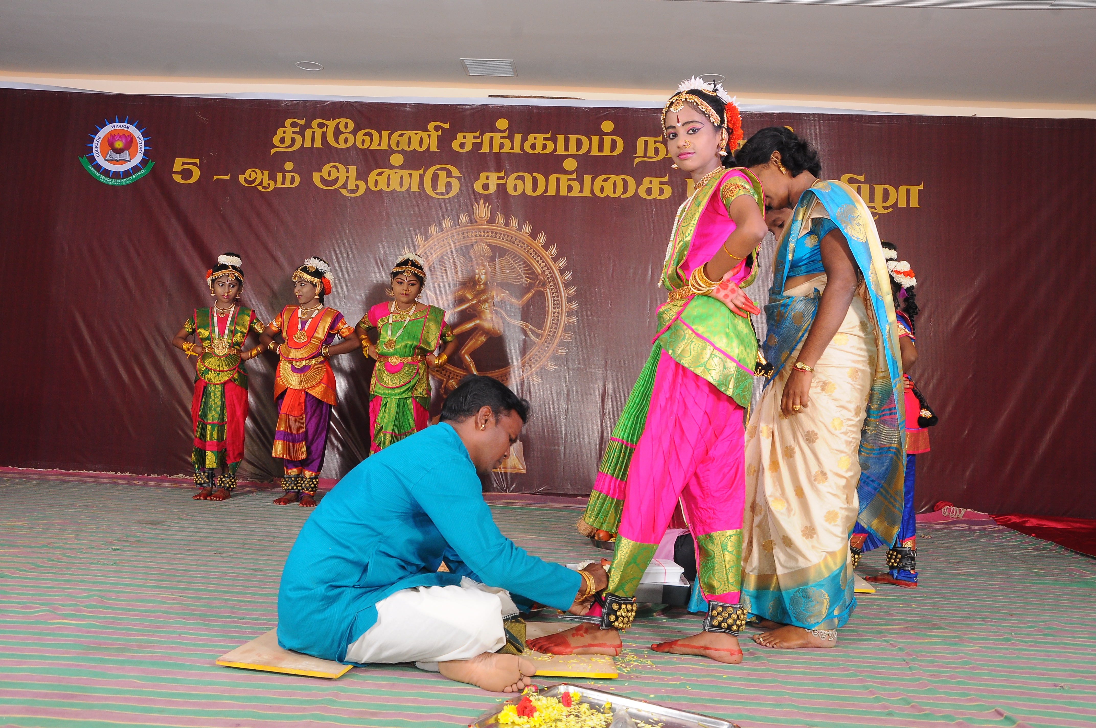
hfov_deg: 59.6
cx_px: 548
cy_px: 364
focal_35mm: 32
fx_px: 958
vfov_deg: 41.6
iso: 400
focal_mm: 21
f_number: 13
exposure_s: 1/125
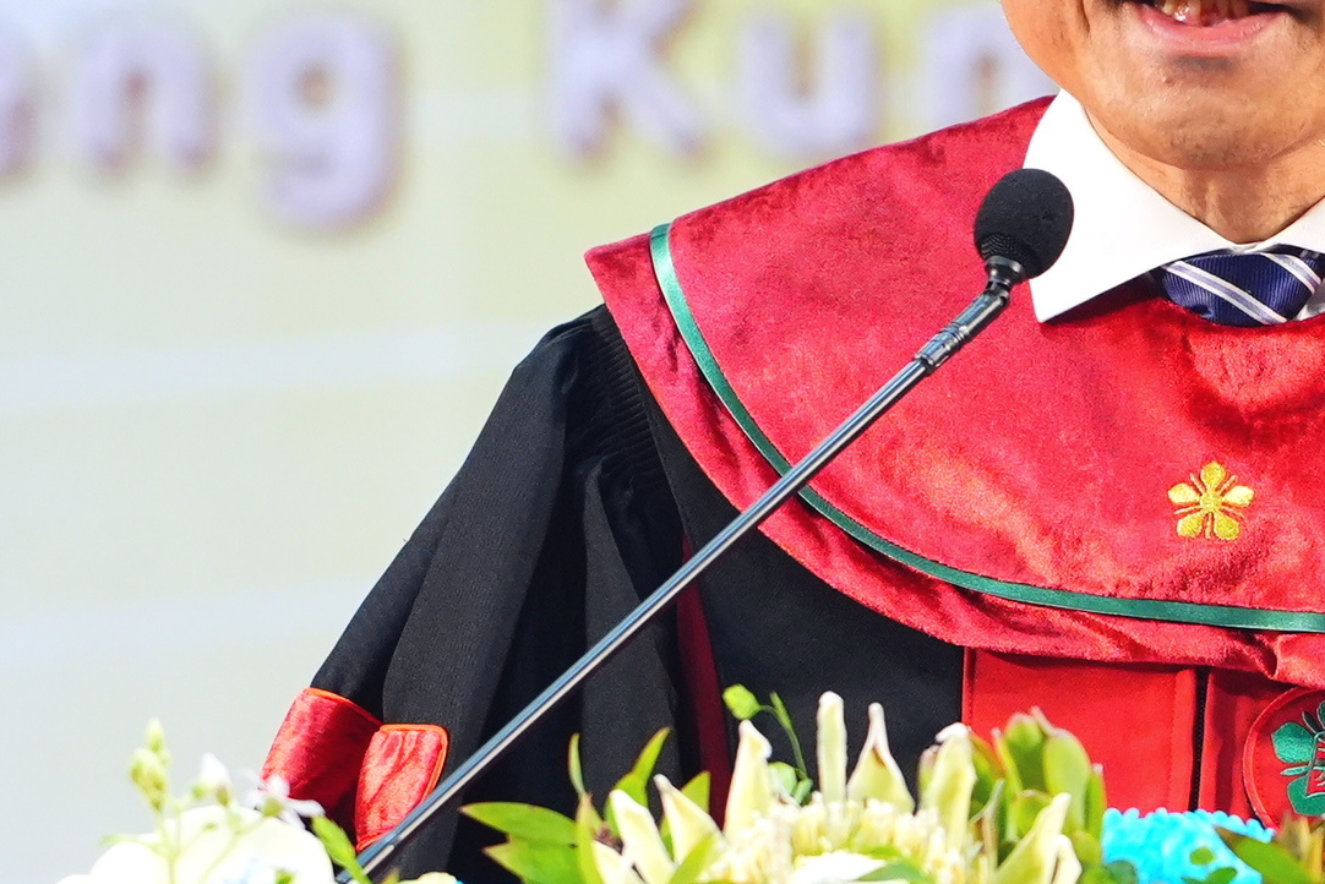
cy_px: 115
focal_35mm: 728
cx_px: 762
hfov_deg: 2.8
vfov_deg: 1.9
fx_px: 26800
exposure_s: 1/400
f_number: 4
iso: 1600
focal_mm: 171
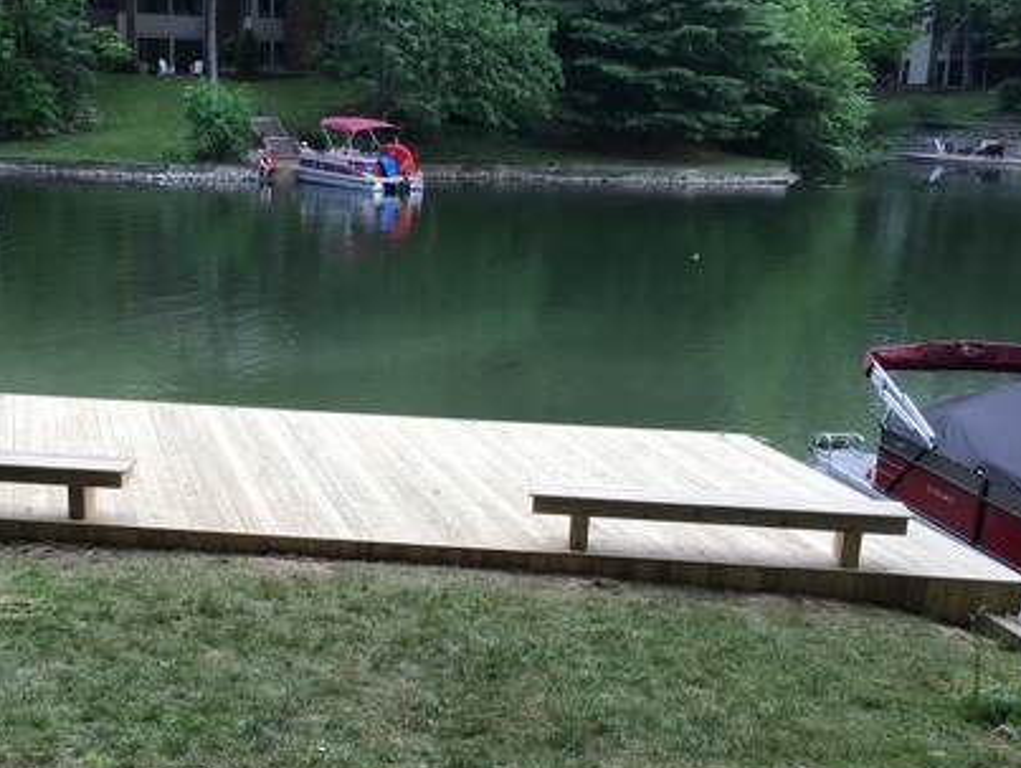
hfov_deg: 41.0
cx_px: 400
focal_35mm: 46
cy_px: 477
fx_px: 1358
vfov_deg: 31.4
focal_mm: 4.15
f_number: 2.2
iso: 25
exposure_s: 1/377
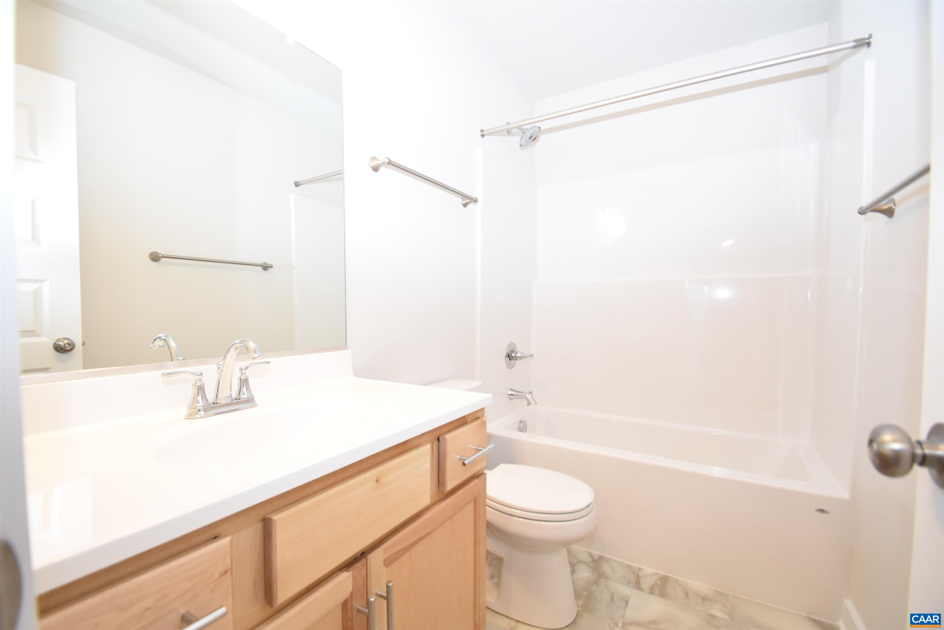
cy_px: 315
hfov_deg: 100.4
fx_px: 393
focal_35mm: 15
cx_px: 472
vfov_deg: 77.3
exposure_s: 1/60
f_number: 4
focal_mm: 10
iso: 560
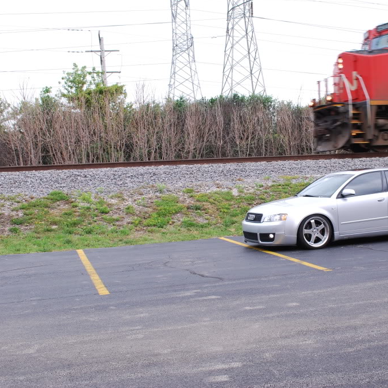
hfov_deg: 33.8
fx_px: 634
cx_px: 244
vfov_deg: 34.0
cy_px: 193
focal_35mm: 50
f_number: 11
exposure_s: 1/15
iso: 100
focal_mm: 26
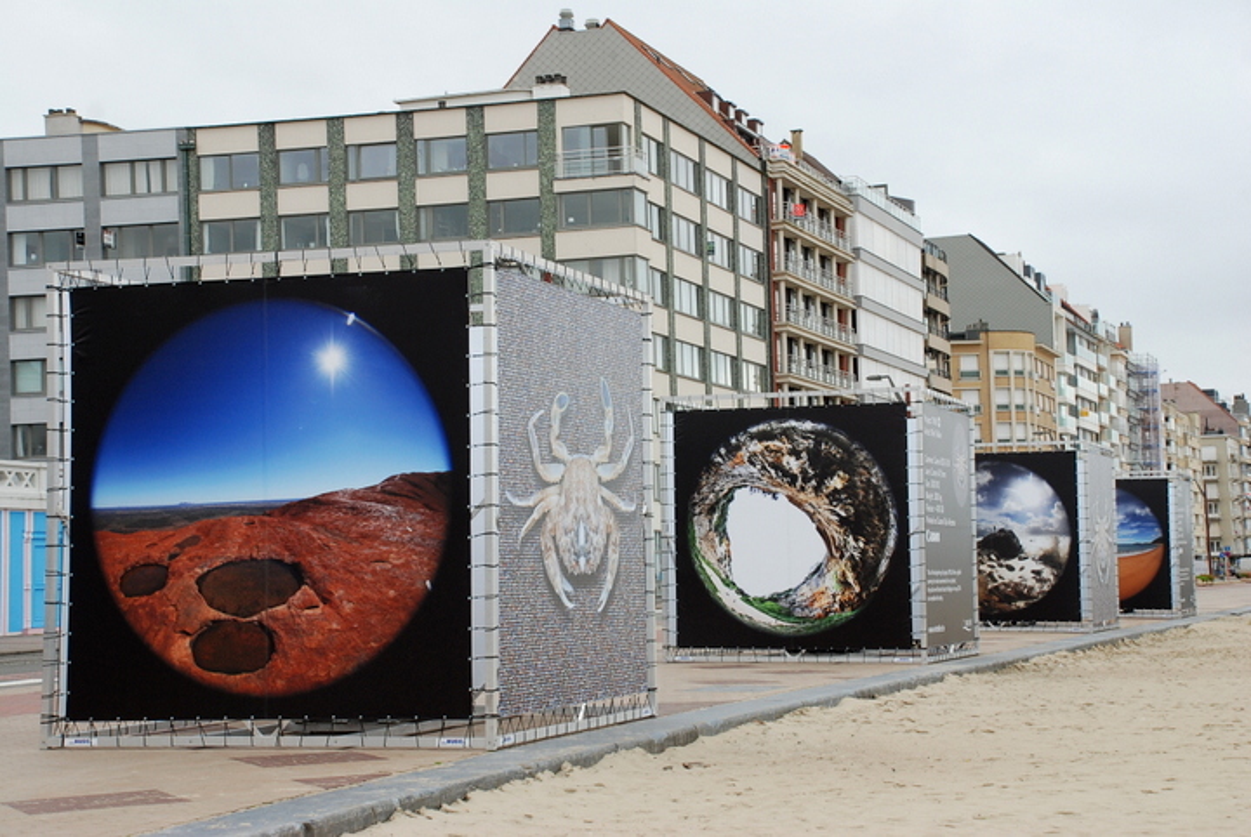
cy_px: 418
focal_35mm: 60
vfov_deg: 22.7
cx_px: 626
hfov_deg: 33.4
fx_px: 2088
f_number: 7.1
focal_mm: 40
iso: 320
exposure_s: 1/200
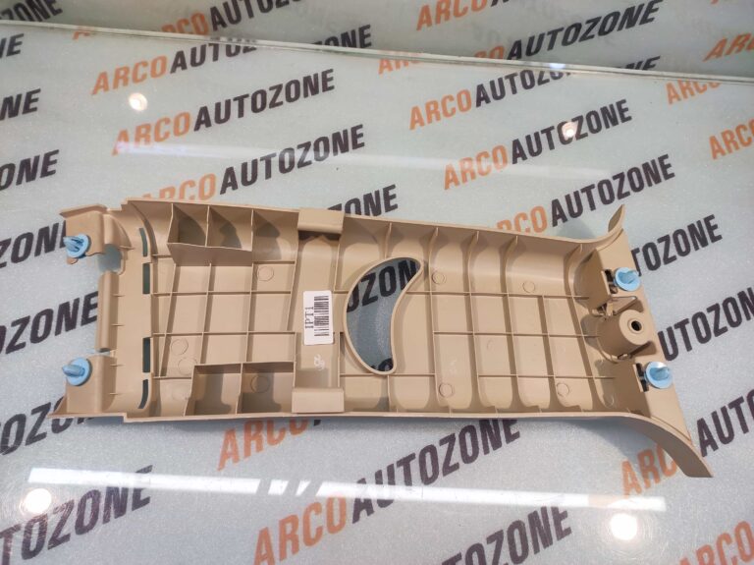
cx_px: 377
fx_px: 370
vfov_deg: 74.7
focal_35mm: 17
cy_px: 282
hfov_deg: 91.1
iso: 110
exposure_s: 1/33
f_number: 1.79
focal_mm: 4.74
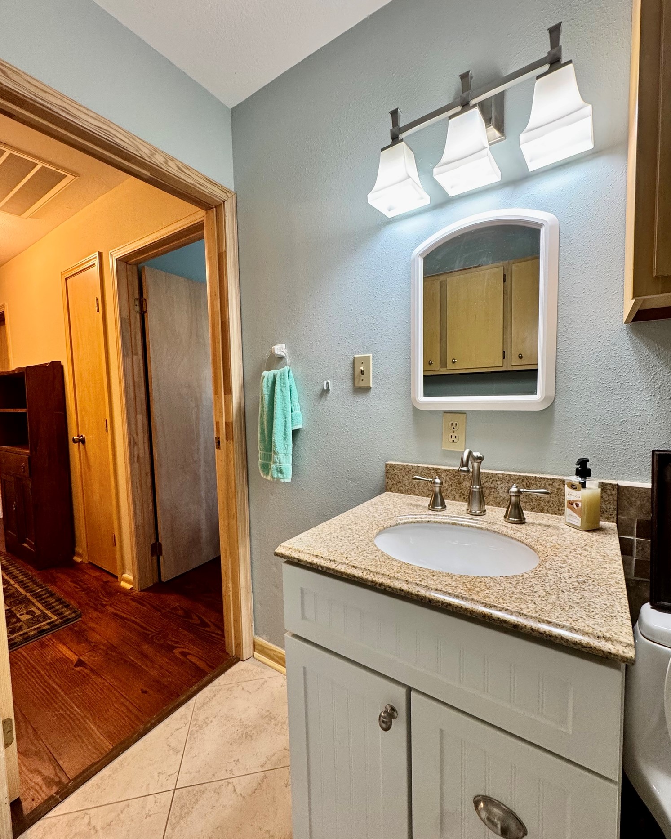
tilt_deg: -4.7
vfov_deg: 96.8
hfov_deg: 84.0
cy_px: 424
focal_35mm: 15
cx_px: 338
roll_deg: +1.6
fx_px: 372
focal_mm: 2.22
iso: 200
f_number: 2.2
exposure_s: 1/120
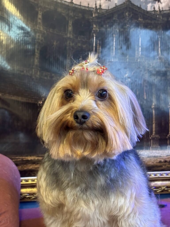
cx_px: 85
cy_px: 114
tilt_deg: +1.8
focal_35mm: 52
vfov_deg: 36.8
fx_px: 340
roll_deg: +1.4
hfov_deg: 28.0
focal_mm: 5.96
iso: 320
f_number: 1.6
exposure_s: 1/40
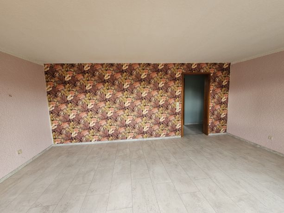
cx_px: 142
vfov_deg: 89.9
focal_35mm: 13
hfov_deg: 106.2
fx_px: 107
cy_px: 106
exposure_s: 1/50
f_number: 2.2
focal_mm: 2.2
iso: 200
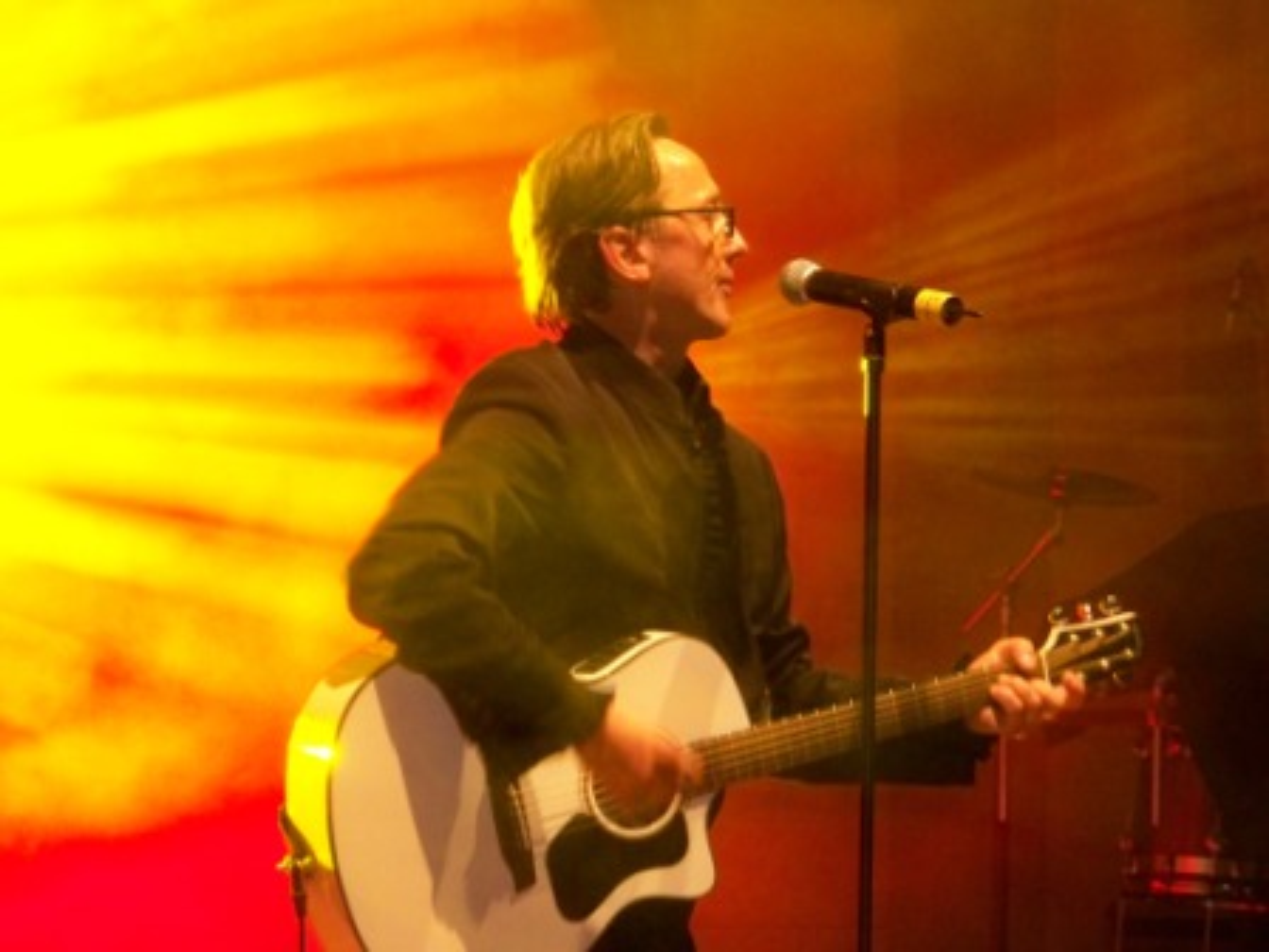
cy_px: 476
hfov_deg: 12.7
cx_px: 634
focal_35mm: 155
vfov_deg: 9.6
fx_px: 5682
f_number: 3.6
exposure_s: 1/40
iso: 400
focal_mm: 24
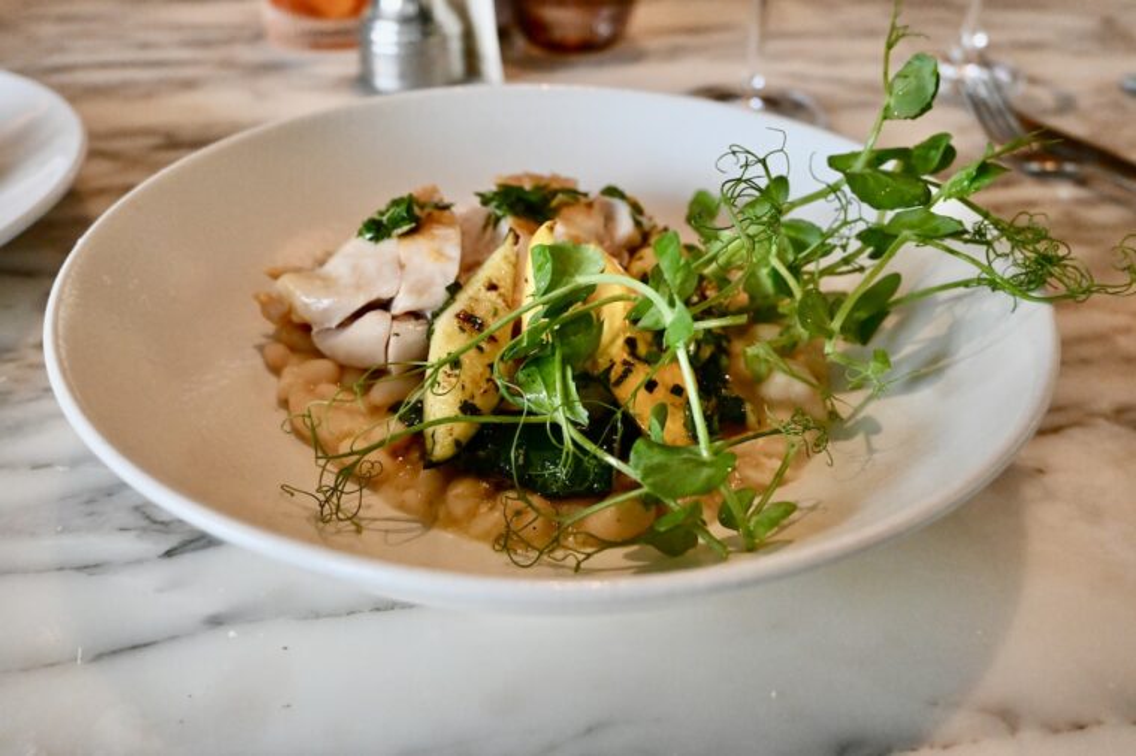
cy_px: 378
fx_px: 970
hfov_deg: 60.7
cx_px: 568
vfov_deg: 42.6
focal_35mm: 31
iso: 3200
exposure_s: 1/125
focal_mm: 20.5
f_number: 3.8
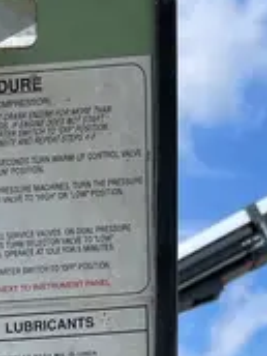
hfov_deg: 13.1
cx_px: -14
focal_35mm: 111
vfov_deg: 15.2
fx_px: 1142
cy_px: 655
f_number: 1.6
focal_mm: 4.2
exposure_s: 1/3861
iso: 32
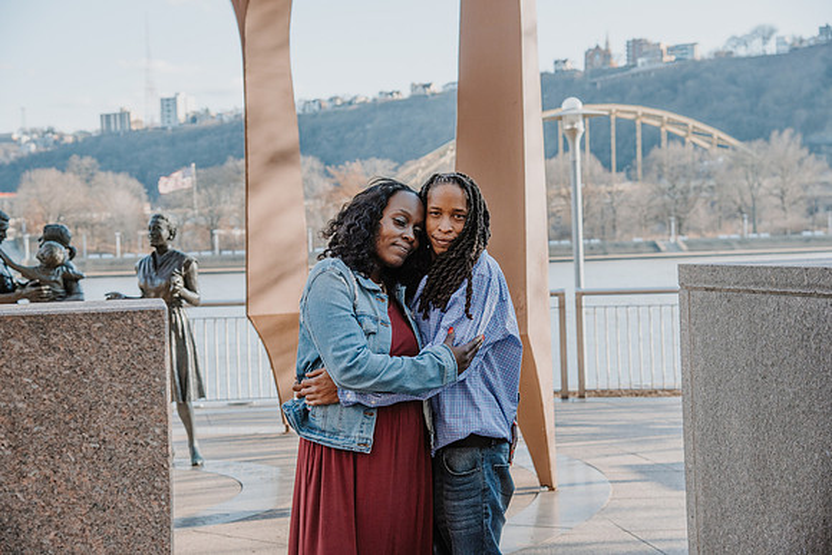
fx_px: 1526
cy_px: 278
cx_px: 416
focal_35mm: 66
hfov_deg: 30.5
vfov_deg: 20.6
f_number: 5.6
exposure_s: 1/500
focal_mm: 66
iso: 400
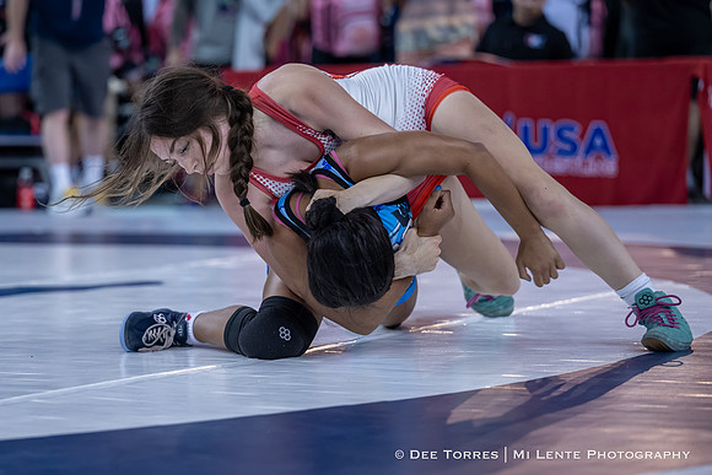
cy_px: 228
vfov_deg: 9.6
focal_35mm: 142
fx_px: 2815
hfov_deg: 14.4
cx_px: 276
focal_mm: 110
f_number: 2.8
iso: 1800
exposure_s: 1/800
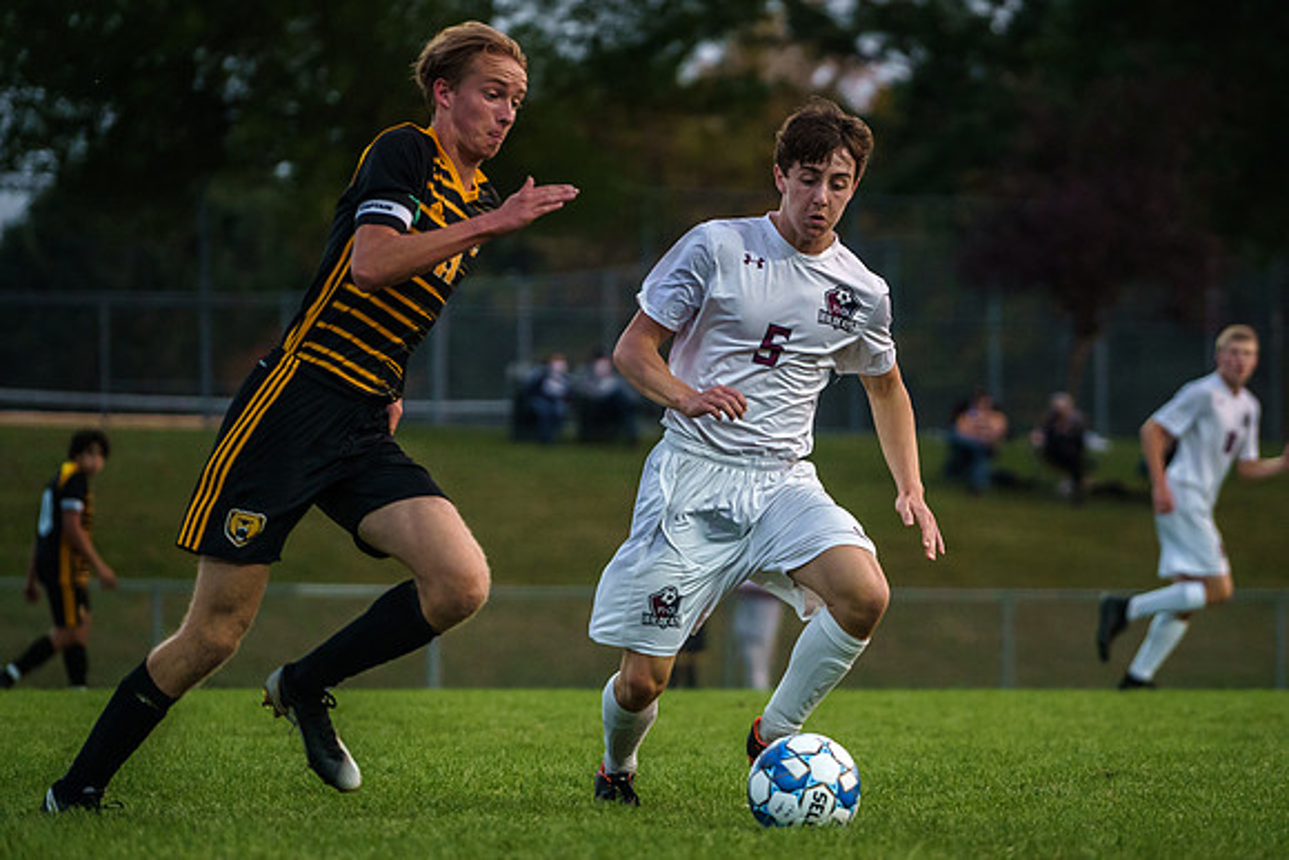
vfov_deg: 5.7
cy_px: 404
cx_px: 780
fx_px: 8683
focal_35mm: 242
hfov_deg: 8.5
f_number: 4
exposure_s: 1/1600
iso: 3200
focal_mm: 191
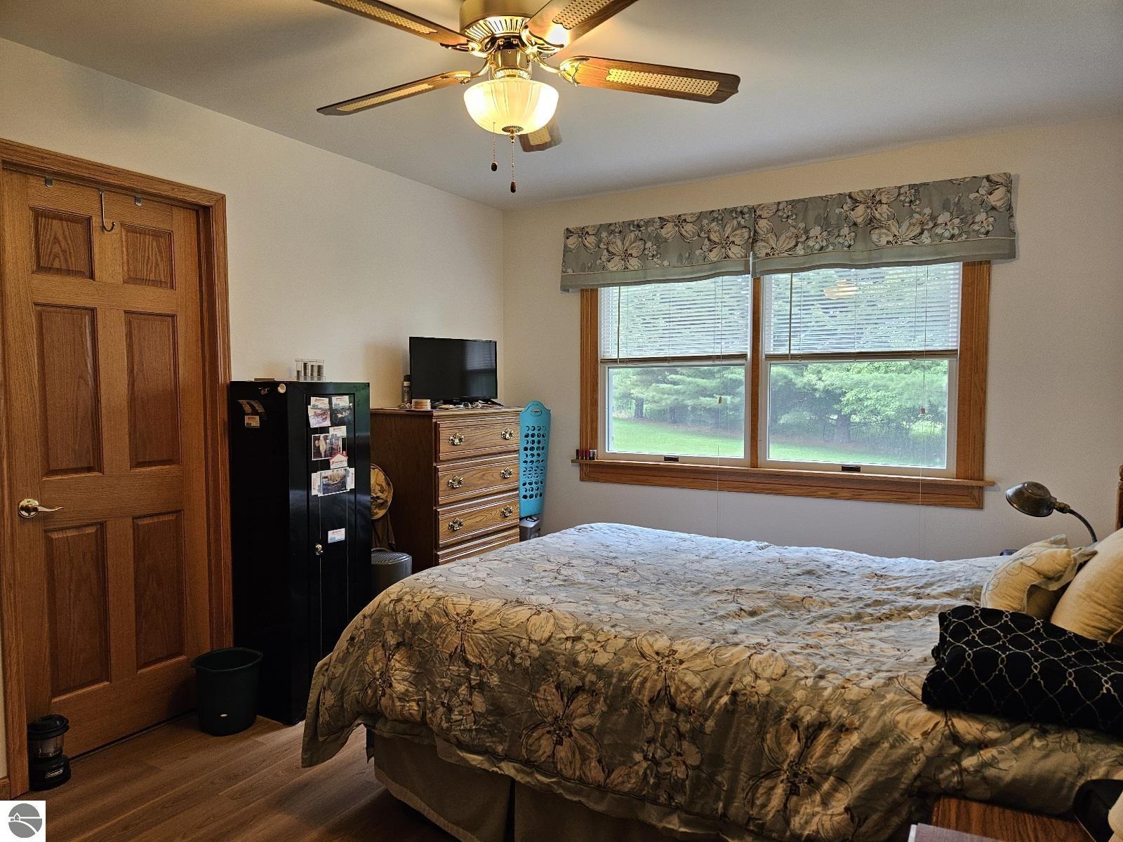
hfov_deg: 73.9
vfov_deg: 58.9
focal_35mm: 23
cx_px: 562
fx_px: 746
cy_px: 421
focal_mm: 5.4
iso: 125
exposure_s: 1/120
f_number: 1.8
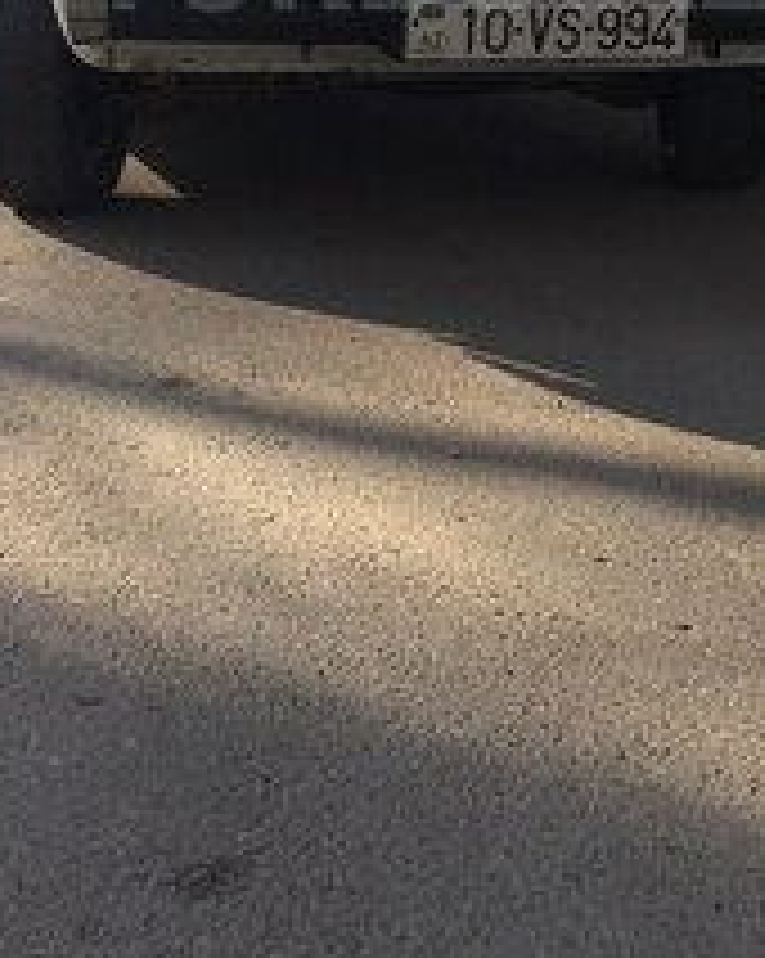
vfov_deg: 26.9
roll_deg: +1.7
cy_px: -40
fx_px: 1871
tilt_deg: -4.0
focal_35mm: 66
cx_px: 432
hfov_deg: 23.1
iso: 32
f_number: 2.2
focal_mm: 4.15
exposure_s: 1/578
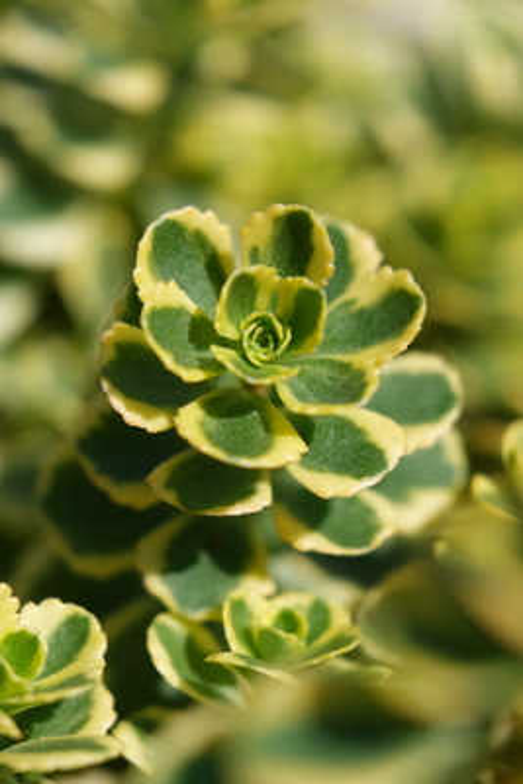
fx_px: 1807
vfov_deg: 24.5
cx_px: 262
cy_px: 392
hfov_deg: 16.5
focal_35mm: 83
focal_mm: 55
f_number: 4
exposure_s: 1/900
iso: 80
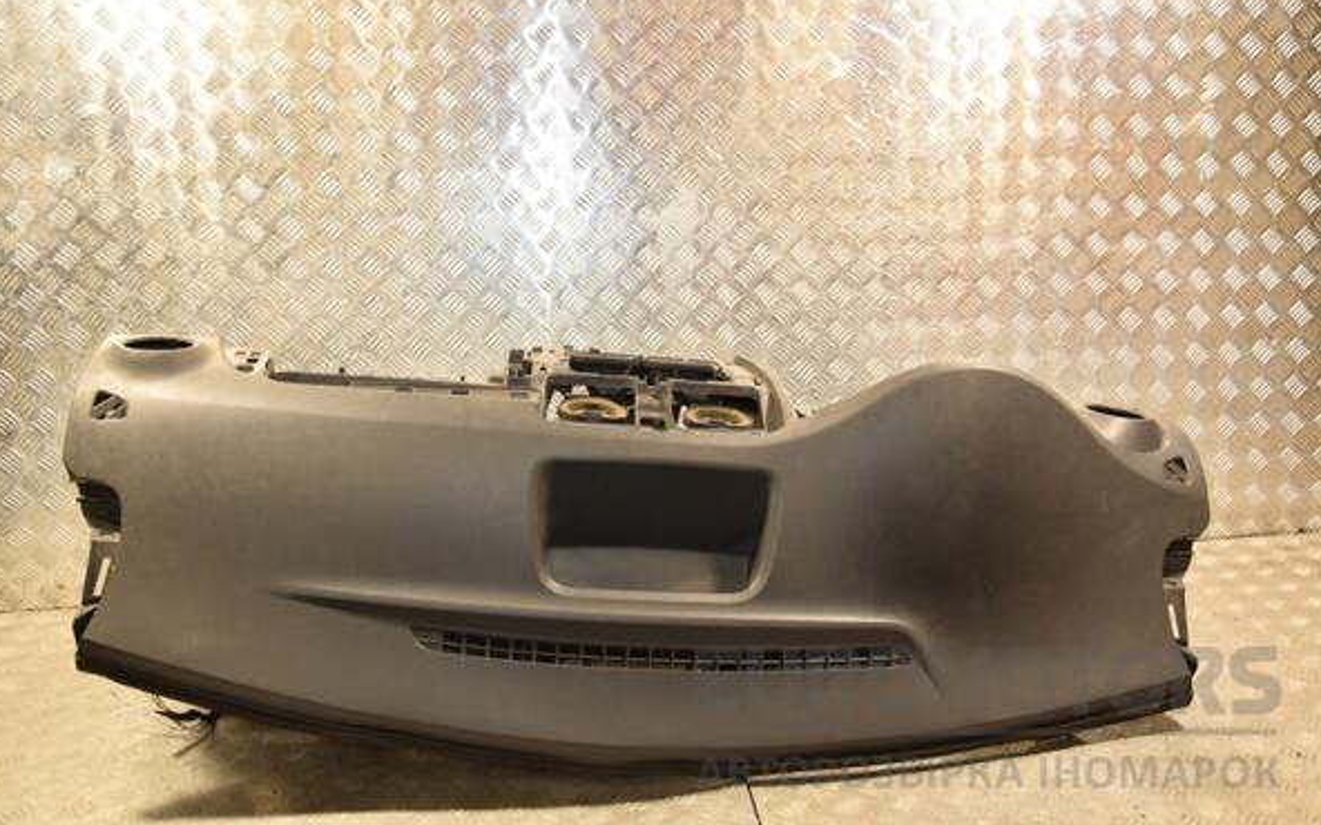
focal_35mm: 33
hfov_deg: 58.9
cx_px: 654
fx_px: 1171
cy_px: 384
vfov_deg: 38.8
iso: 800
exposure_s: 1/100
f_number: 5
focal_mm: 21
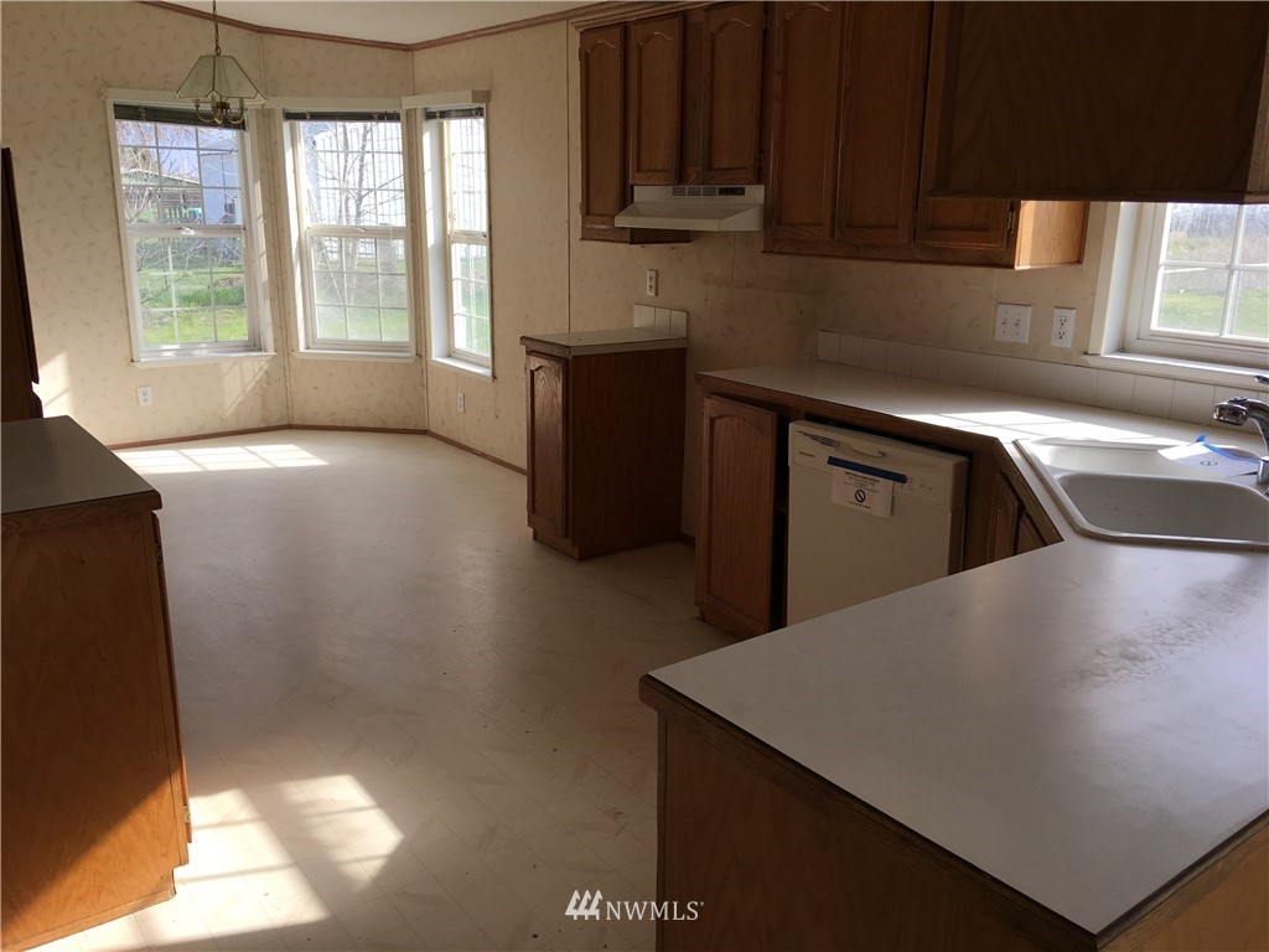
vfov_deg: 48.2
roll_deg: -1.7
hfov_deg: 61.7
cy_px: 476
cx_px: 634
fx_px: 1063
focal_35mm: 29
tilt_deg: -14.0
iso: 25
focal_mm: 4.15
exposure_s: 1/359
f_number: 2.2
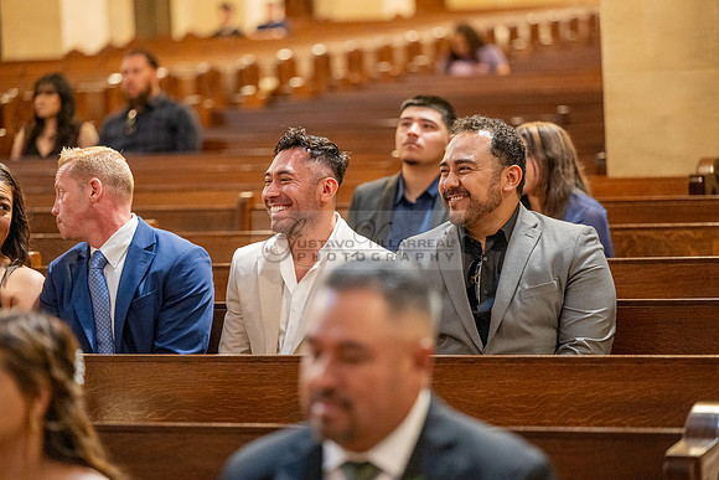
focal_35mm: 125
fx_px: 2497
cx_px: 360
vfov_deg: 11.0
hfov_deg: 16.4
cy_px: 240
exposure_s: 1/100
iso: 2000
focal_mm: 125
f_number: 2.8
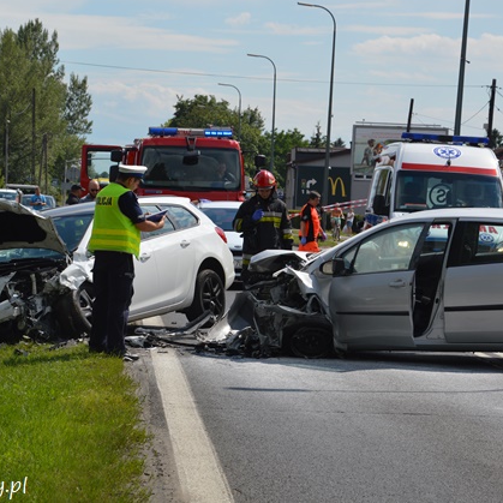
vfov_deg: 12.9
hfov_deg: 12.9
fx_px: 2219
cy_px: 252
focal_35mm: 135
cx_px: 219
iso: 100
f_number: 9
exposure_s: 1/320
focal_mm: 70
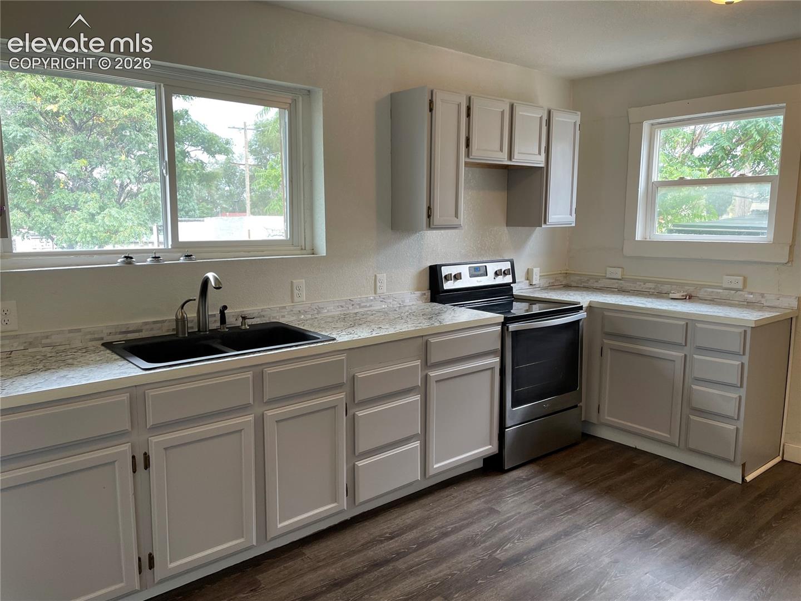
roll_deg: +0.3
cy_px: 300
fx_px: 602
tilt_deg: -8.3
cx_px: 400
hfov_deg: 67.3
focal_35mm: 26
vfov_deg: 53.1
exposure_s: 1/60
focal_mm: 4.2
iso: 64
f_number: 1.6
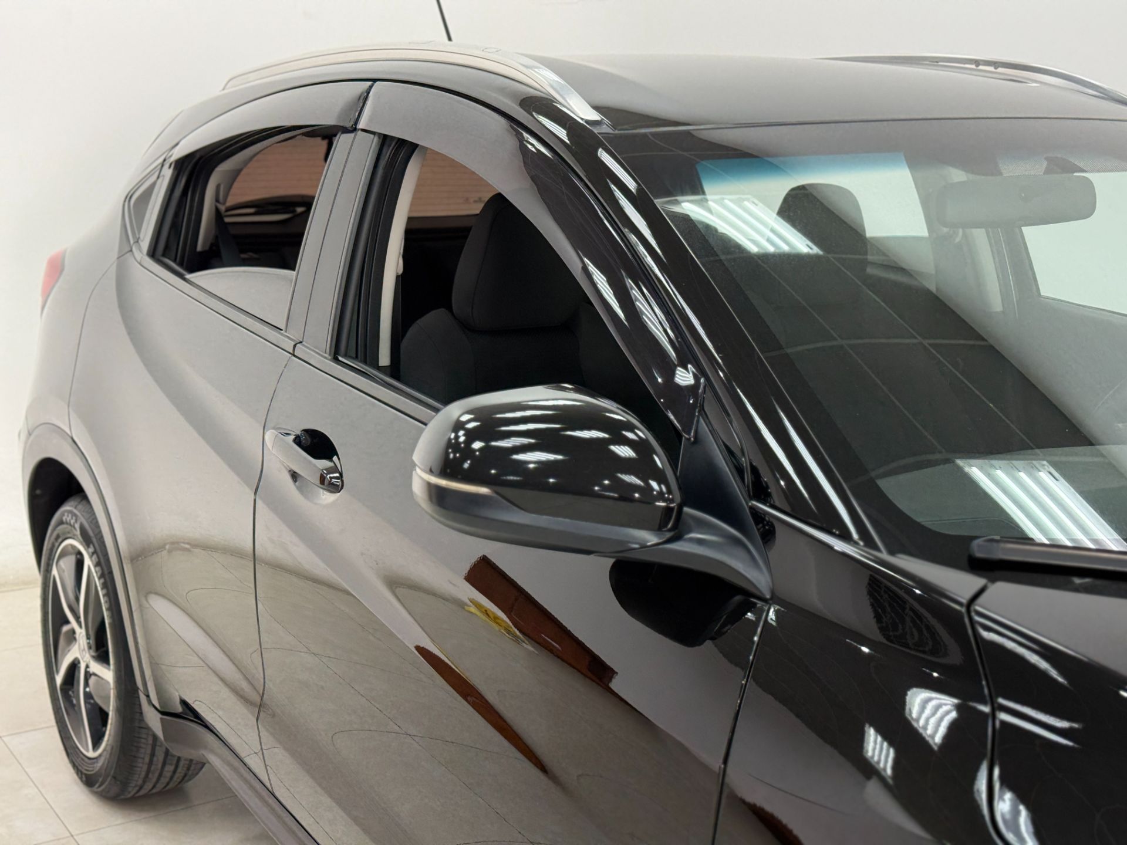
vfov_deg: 30.3
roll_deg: -0.7
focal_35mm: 48
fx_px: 1563
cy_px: 422
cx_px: 564
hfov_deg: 39.7
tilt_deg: -11.7
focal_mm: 6.76
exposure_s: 1/120
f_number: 1.78
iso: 100
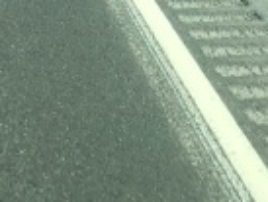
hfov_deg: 11.6
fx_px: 1310
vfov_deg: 7.9
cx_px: 45
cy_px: -337
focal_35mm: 169
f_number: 2.2
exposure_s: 1/1304
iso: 25
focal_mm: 4.15
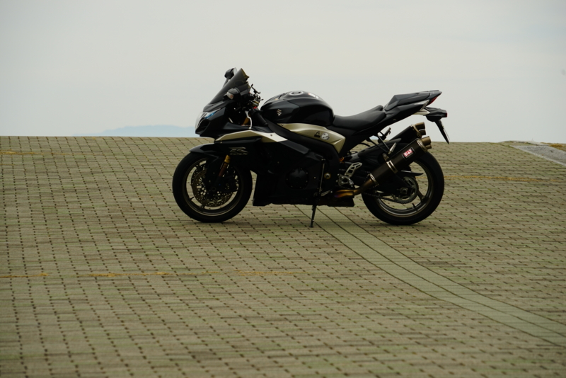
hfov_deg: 11.7
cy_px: 189
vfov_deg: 7.9
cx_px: 283
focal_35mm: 175
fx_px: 2752
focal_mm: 175
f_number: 9
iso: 250
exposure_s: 1/100
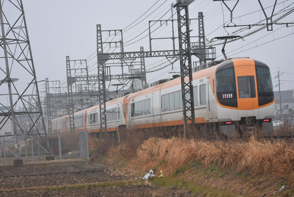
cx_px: 147
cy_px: 98
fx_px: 1287
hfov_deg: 13.0
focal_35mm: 158
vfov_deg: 8.7
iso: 800
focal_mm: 105
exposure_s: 1/800
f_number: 3.5
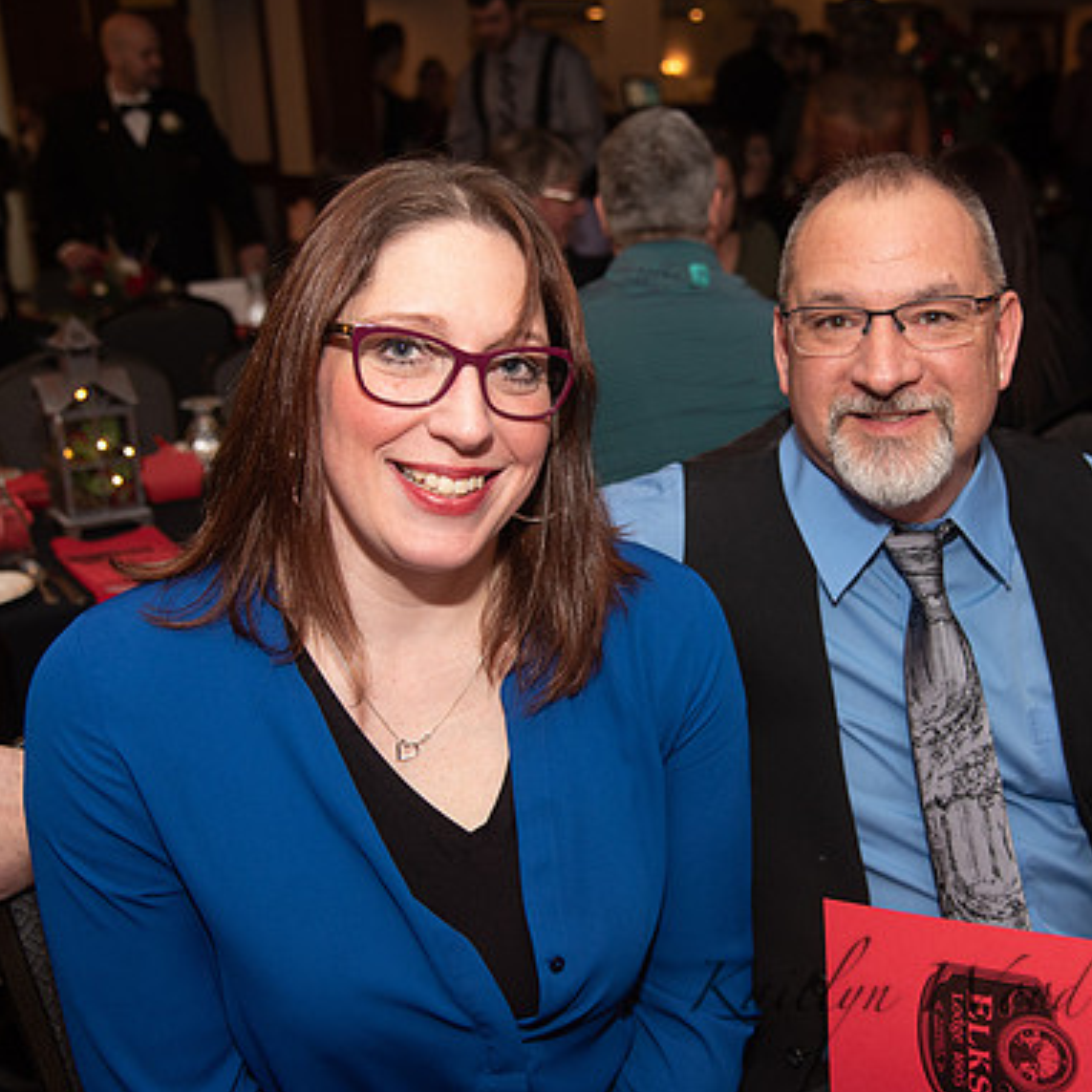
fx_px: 1570
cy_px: 546
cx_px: 688
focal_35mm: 44
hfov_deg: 38.1
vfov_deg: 38.3
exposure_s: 1/200
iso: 800
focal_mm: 34
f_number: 4
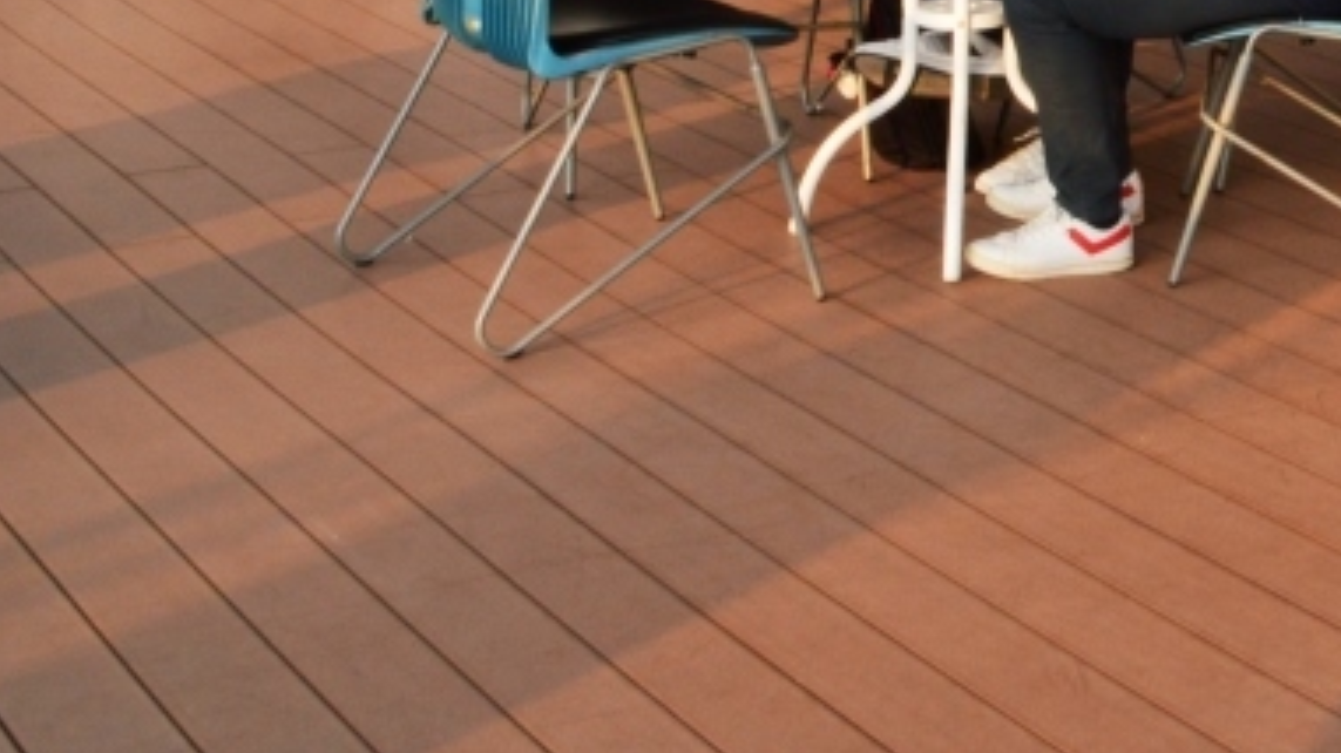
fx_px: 2701
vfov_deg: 14.8
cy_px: -378
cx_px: 1538
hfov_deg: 25.5
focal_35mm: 76
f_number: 22
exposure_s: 1/30
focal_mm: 18
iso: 450
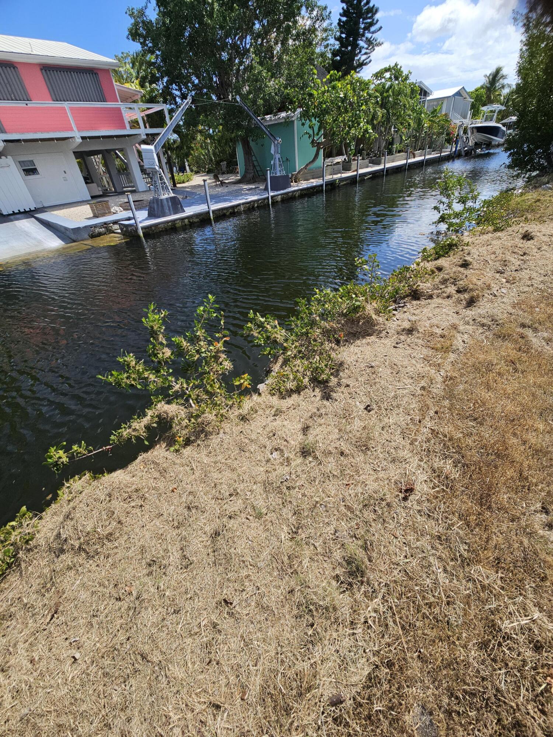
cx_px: 276
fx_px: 277
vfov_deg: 106.2
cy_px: 368
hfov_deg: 89.9
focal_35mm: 13
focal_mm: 2.2
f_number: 2.2
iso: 50
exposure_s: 1/1819
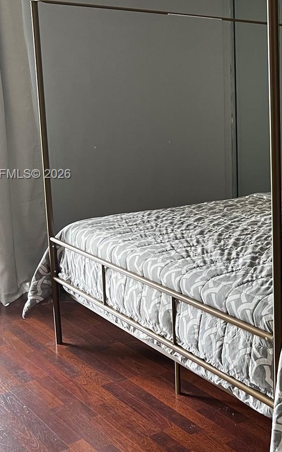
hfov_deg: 23.9
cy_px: 175
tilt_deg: -7.7
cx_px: 321
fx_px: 615
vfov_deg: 40.1
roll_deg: +0.1
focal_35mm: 50
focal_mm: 5.7
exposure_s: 1/60
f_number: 1.5
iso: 200
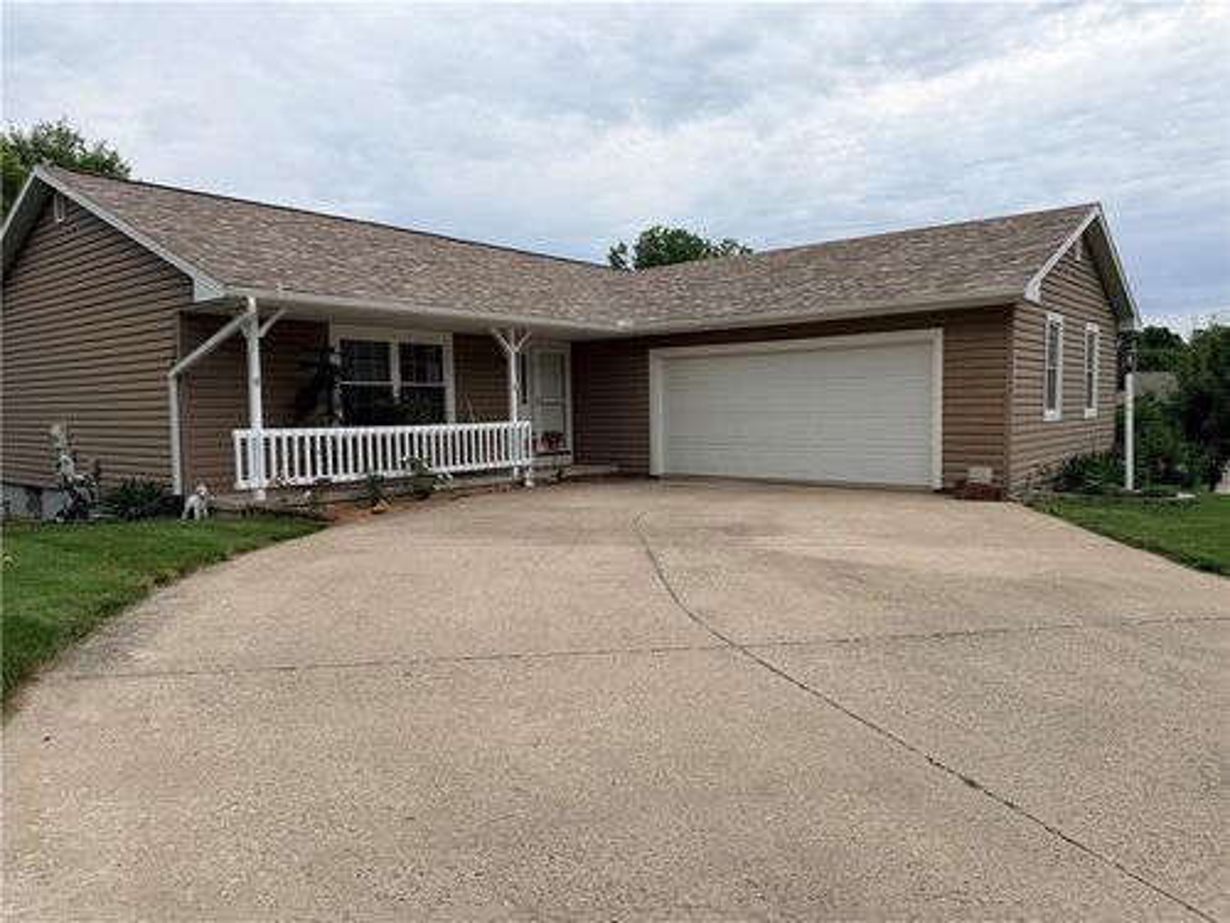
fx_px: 853
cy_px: 462
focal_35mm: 24
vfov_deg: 56.8
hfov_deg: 71.6
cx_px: 615
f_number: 1.78
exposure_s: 1/4405
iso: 80
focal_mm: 6.76
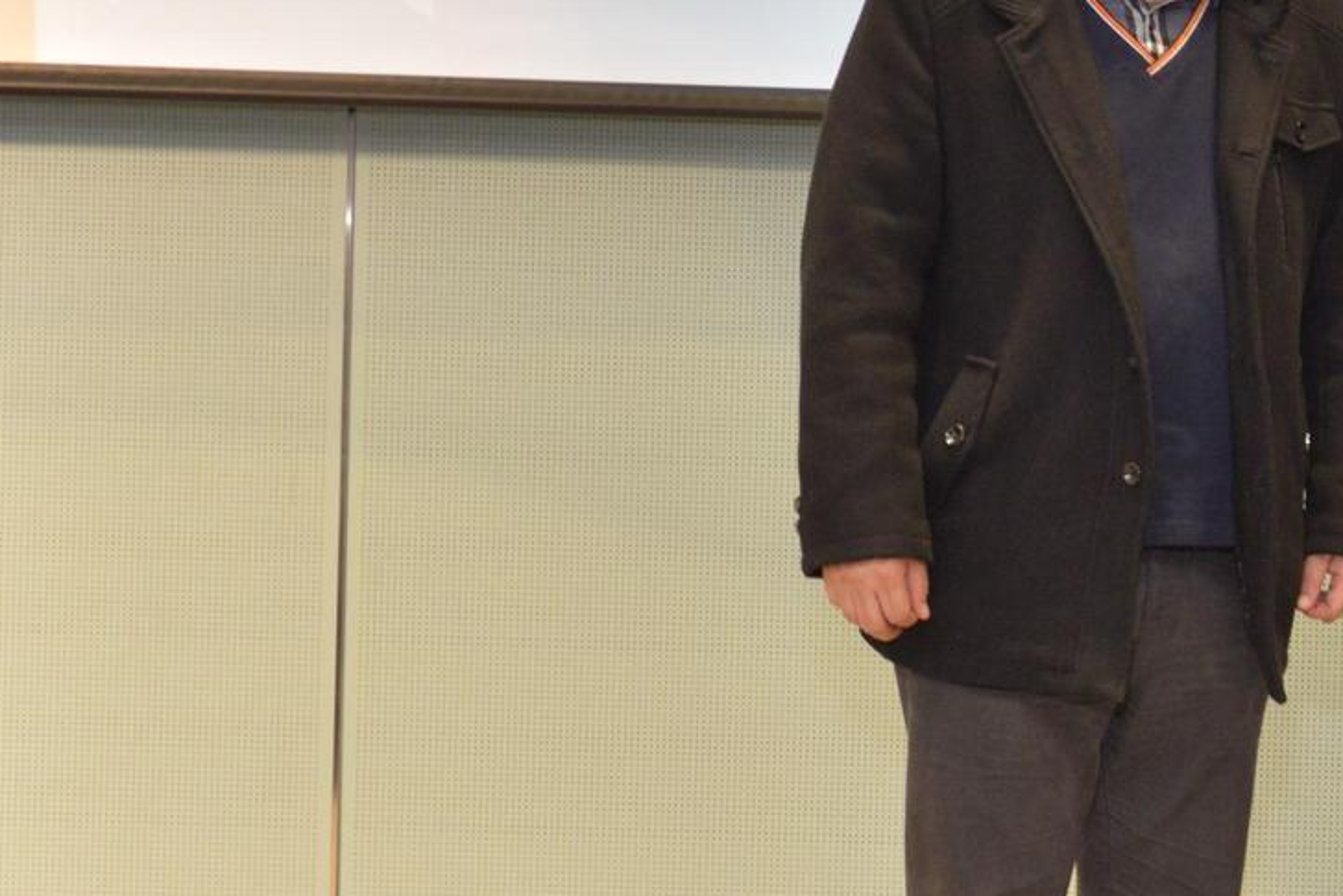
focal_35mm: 88
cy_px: 406
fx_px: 3283
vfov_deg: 15.5
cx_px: 1716
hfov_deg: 21.1
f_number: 5.6
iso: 1600
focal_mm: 32
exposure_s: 1/100
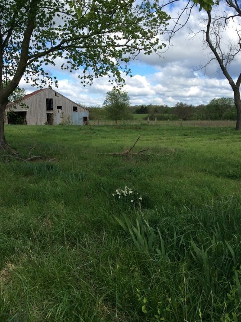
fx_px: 306
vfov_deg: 55.4
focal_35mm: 33
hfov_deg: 42.9
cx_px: 118
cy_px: 160
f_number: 2.4
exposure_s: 1/1144
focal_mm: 3.3
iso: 32
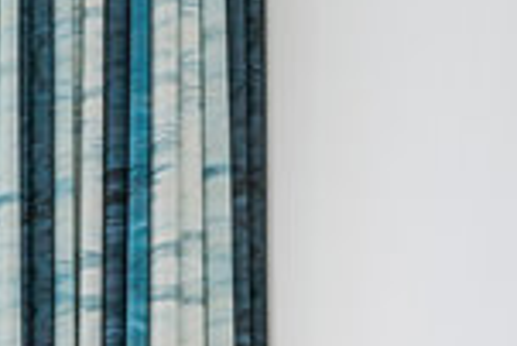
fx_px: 1653
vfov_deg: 10.9
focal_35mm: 115
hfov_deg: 8.5
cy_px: 689
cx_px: -1483
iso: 400
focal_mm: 14.5
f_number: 11
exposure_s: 1/80
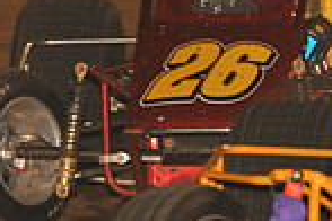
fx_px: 7294
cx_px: 321
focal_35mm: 791
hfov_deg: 2.6
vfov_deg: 1.7
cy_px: 100
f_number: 6.3
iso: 1000
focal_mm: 200
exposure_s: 1/250
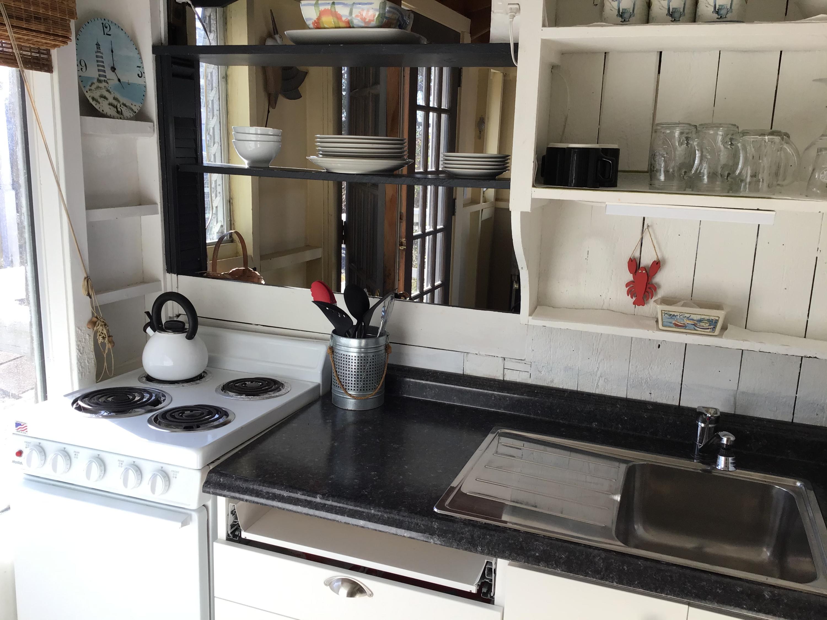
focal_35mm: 31
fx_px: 741
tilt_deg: -12.2
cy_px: 310
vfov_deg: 45.4
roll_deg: -2.5
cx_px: 414
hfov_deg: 58.4
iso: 25
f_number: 2.4
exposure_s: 1/174
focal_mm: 3.3
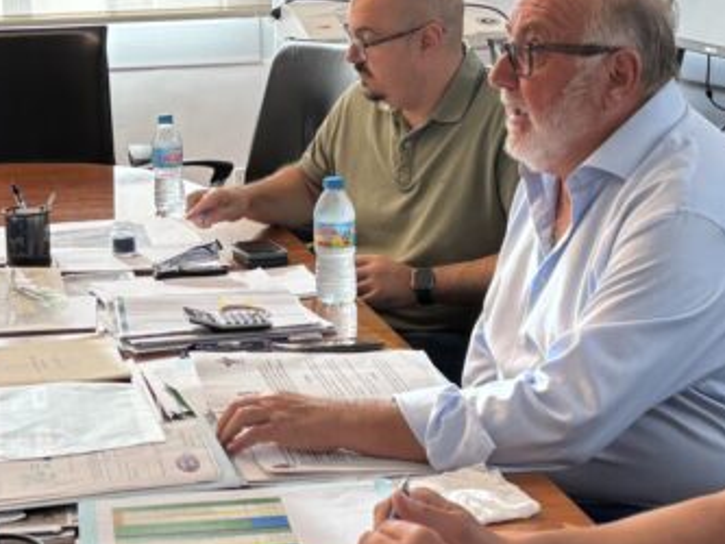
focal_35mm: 80
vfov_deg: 18.4
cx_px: 218
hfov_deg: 24.2
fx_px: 1676
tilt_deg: -10.6
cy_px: 185
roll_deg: +1.8
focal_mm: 5.96
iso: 50
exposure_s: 1/123
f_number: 1.6
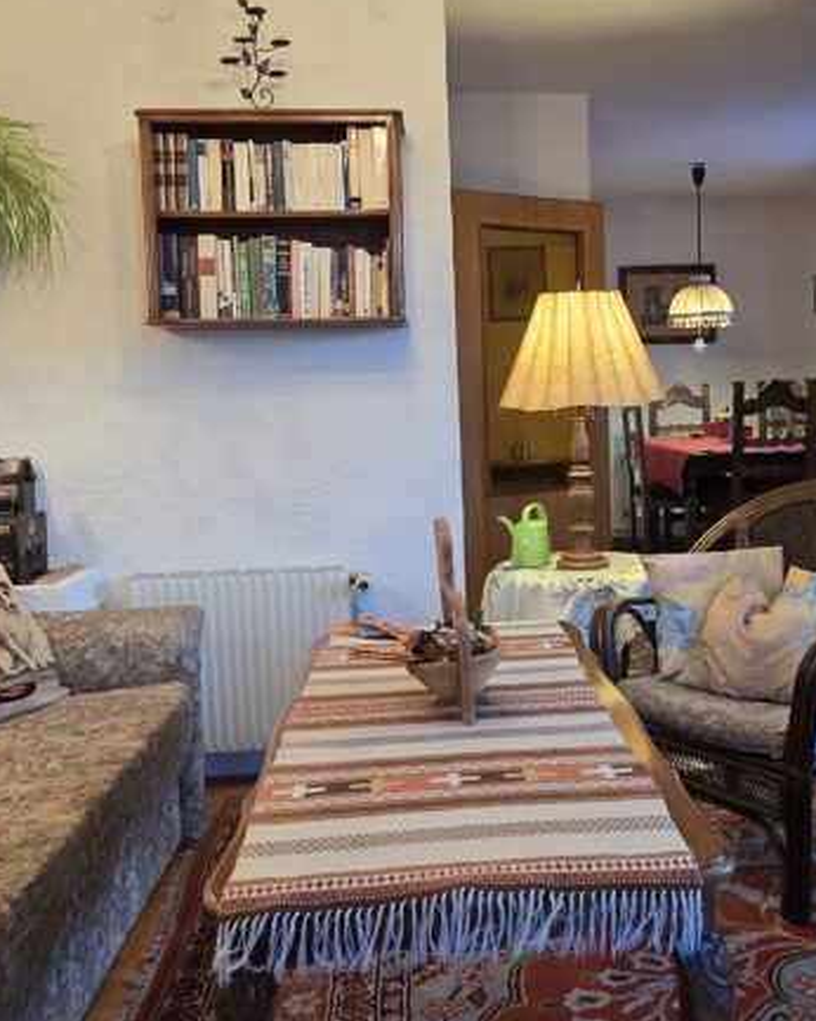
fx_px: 906
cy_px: 498
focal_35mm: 30
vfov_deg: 58.8
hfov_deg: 48.1
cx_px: 500
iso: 250
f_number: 2.2
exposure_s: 1/50
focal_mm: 2.2
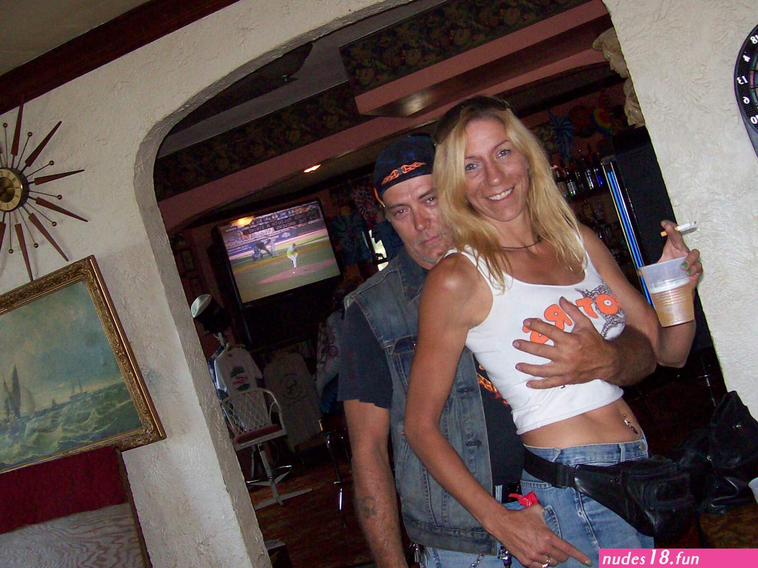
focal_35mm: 36
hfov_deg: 51.4
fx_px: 788
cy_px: 284
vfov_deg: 39.6
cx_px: 379
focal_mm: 6
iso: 140
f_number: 2.7
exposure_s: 1/64
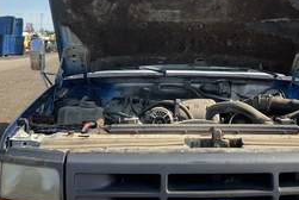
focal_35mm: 48
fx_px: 399
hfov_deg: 40.6
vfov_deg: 27.4
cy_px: 30
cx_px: 197
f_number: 1.8
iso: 25
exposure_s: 1/944
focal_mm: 3
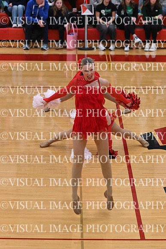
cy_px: 124
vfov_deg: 11.4
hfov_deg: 7.6
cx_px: 83
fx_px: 1244
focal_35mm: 180
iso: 6400
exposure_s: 1/400
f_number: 4
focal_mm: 120
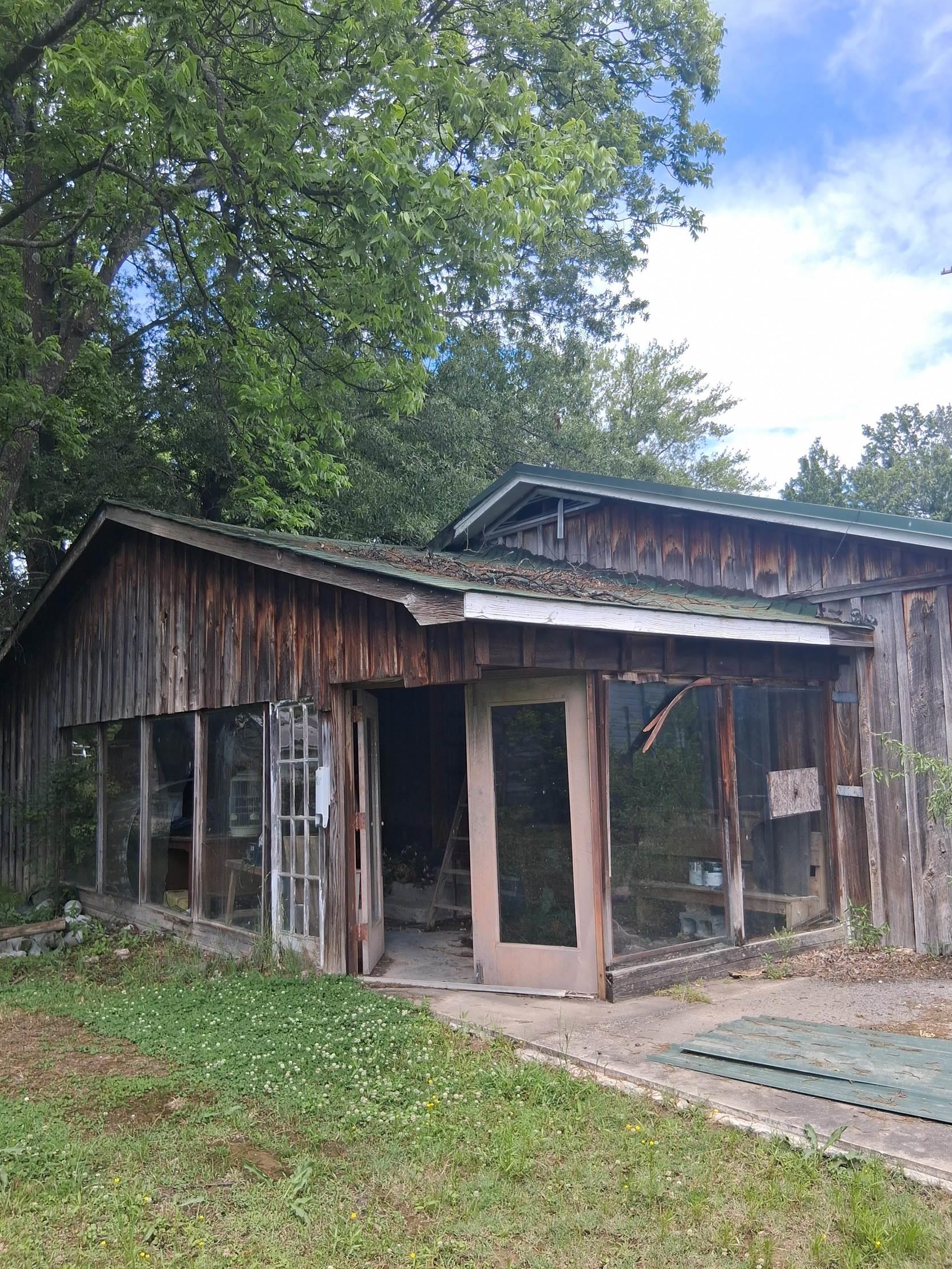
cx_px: 471
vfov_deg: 65.3
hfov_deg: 51.3
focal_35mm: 27
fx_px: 990
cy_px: 657
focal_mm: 3.98
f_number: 1.8
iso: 25
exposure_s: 1/243
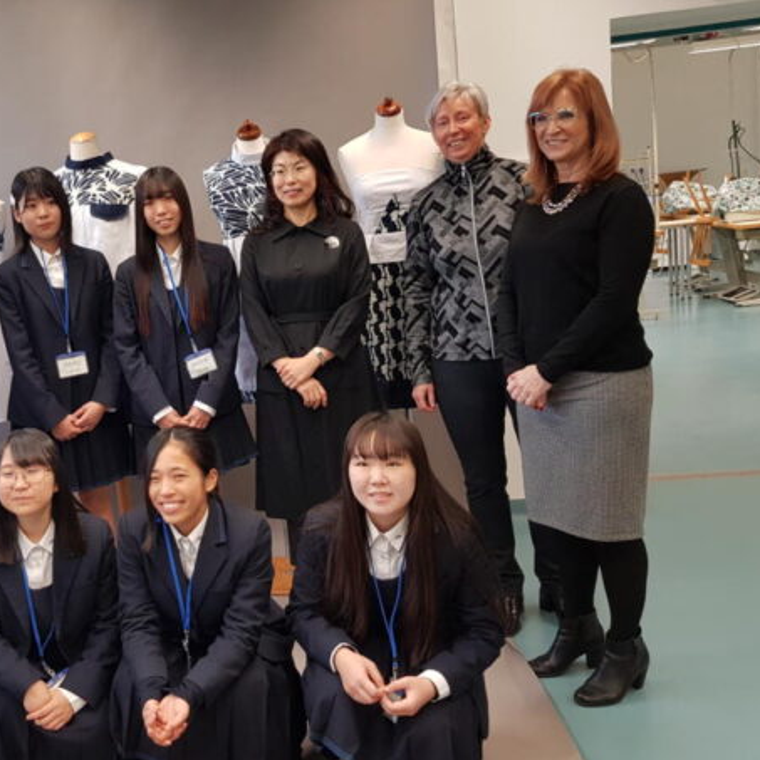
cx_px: 176
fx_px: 969
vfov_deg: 42.8
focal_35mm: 39
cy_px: 361
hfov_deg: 41.4
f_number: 1.7
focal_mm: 4.3
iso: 80
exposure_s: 1/50
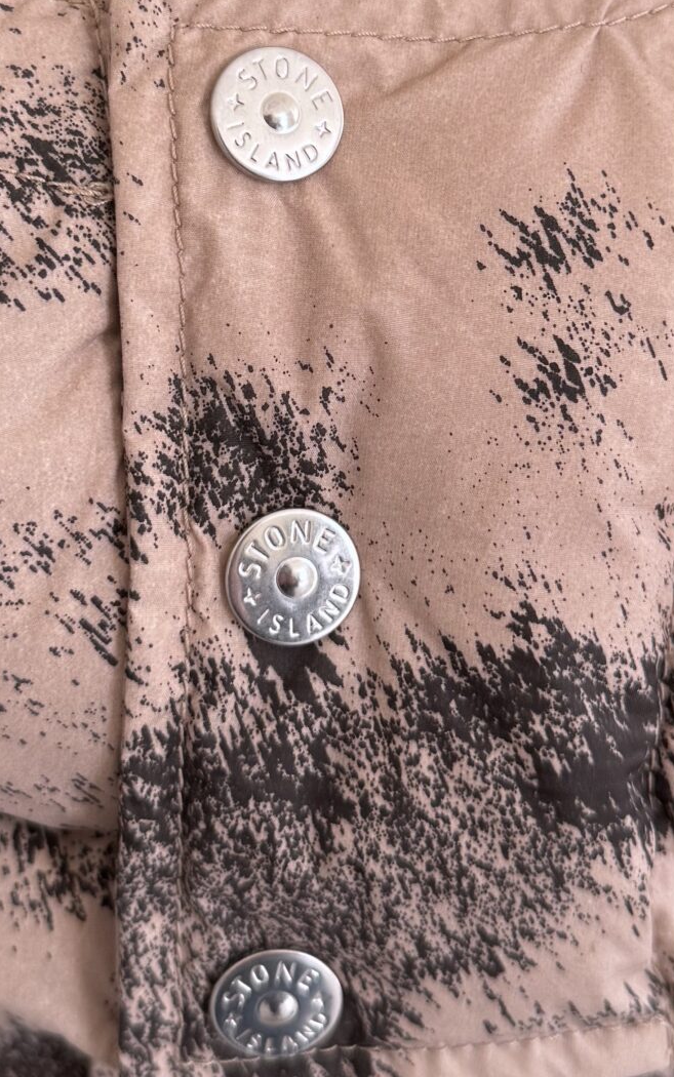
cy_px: 289
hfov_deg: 21.0
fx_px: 1821
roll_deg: +0.7
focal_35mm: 62
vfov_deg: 32.4
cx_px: 343
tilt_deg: -9.3
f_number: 1.78
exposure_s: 1/121
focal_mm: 6.76
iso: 125
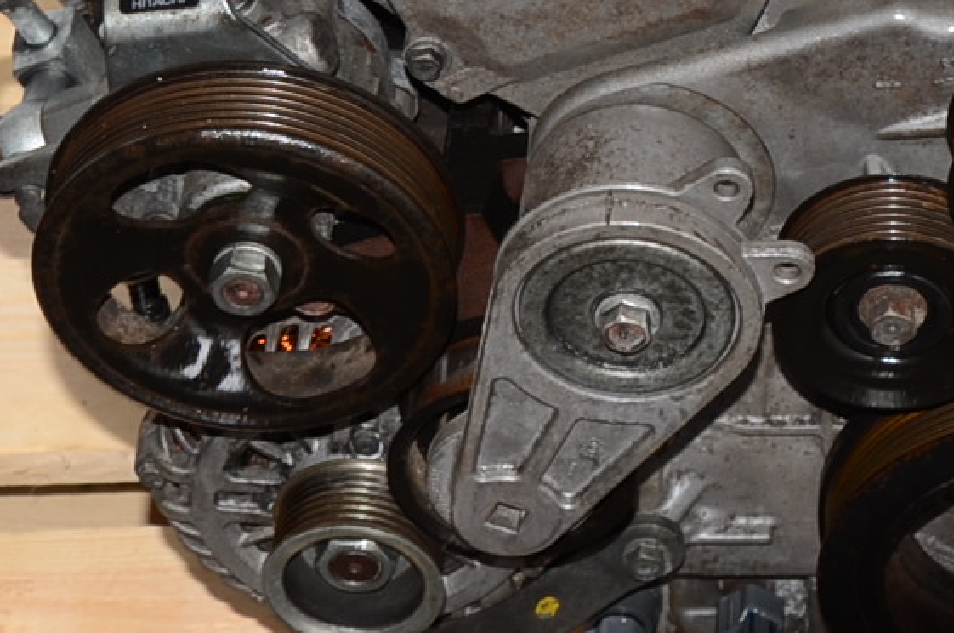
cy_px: -420
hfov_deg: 12.8
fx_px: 4180
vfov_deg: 8.4
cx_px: 1041
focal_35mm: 158
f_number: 5.6
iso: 100
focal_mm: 24
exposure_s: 1/40
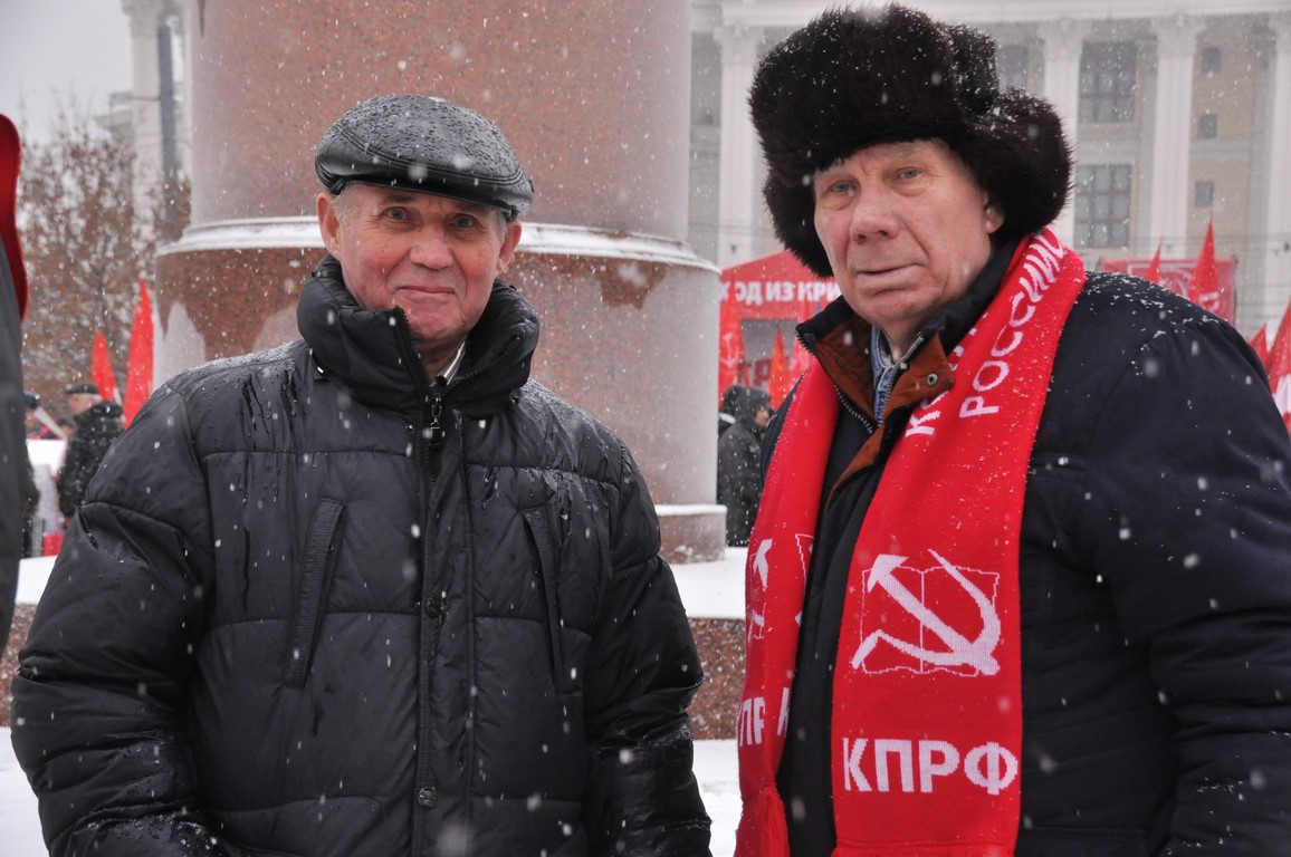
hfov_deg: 26.0
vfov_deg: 17.5
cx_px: 646
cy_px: 428
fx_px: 2794
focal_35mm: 78
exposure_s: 1/320
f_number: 9
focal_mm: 52
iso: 1000
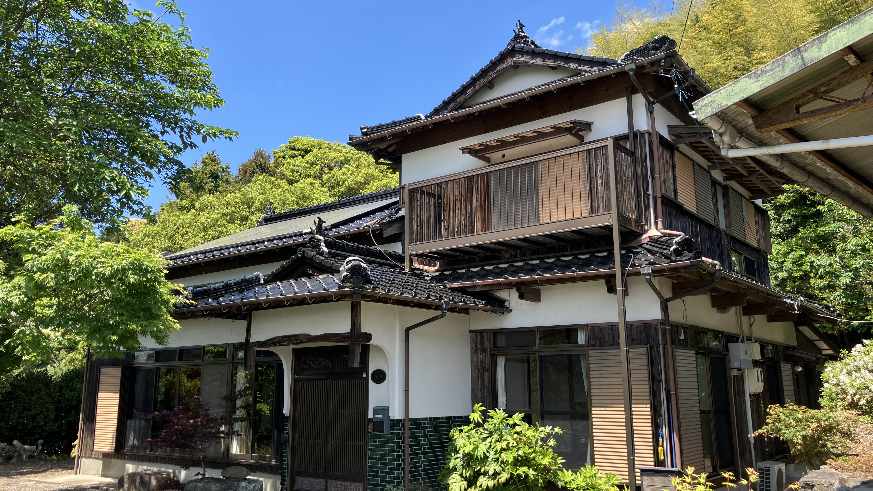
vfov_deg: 37.8
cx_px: 436
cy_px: 235
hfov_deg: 62.6
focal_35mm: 31
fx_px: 718
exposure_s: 1/725
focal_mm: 3.99
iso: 32
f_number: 1.8
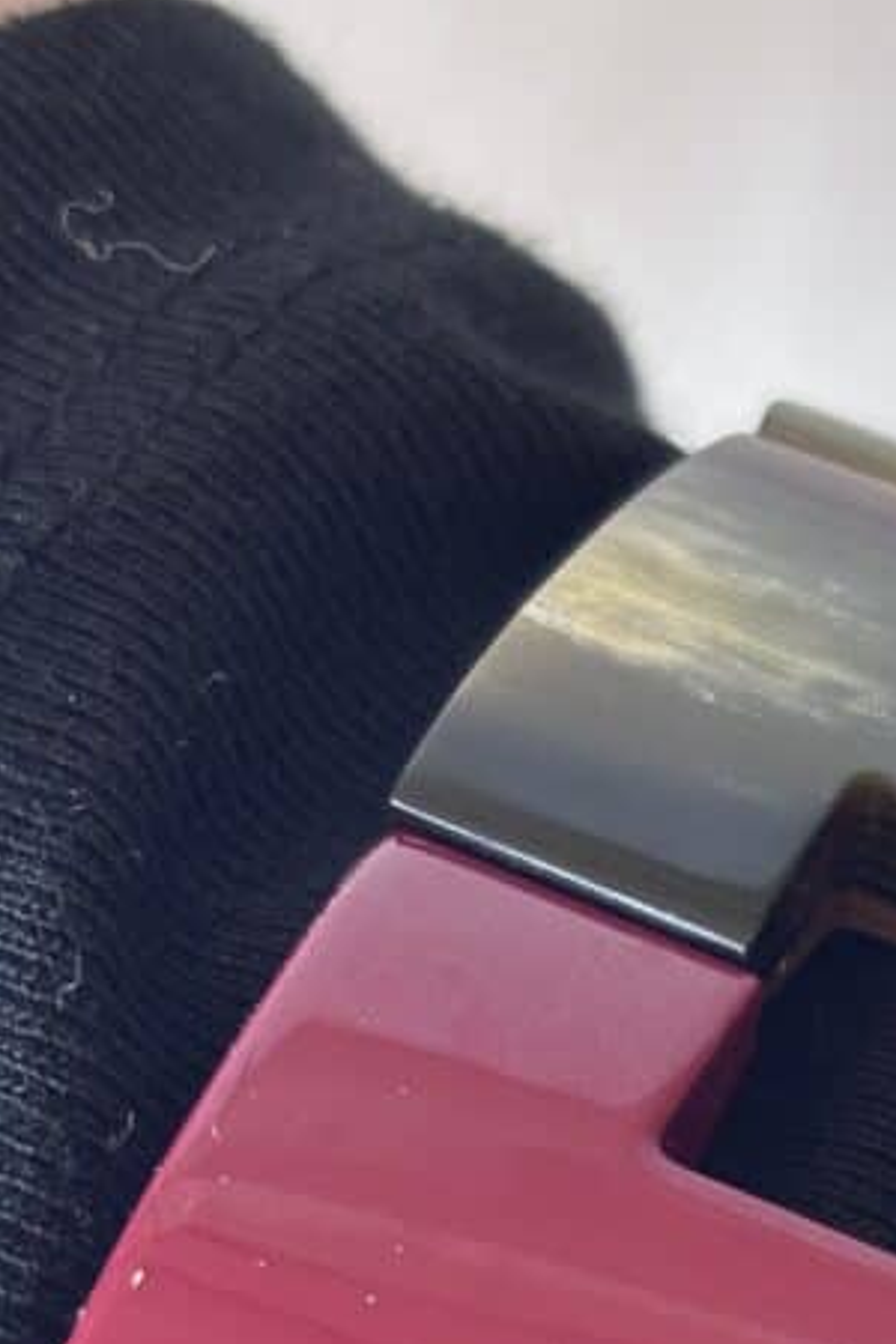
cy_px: 1434
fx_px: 4592
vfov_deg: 16.2
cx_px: 905
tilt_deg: -77.6
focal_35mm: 123
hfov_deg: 11.0
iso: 50
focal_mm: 5.96
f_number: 1.6
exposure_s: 1/50
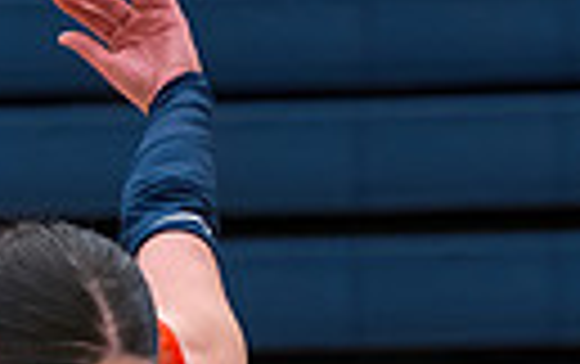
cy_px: 430
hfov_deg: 3.2
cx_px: 13
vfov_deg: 2.0
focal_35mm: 661
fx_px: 10462
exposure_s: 1/1000
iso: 2500
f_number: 2.8
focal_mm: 90
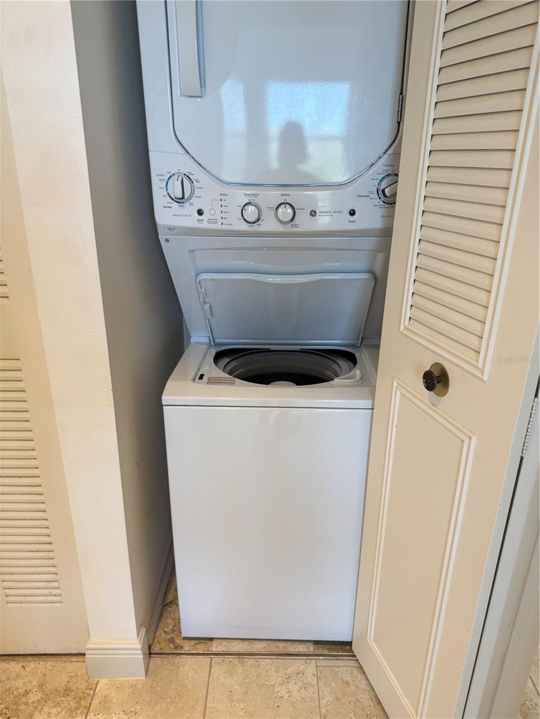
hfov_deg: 56.8
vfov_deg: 71.6
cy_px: 360
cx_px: 270
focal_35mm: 24
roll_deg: -1.9
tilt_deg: -23.7
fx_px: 499
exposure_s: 1/120
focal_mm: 6.76
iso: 100
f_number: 1.78
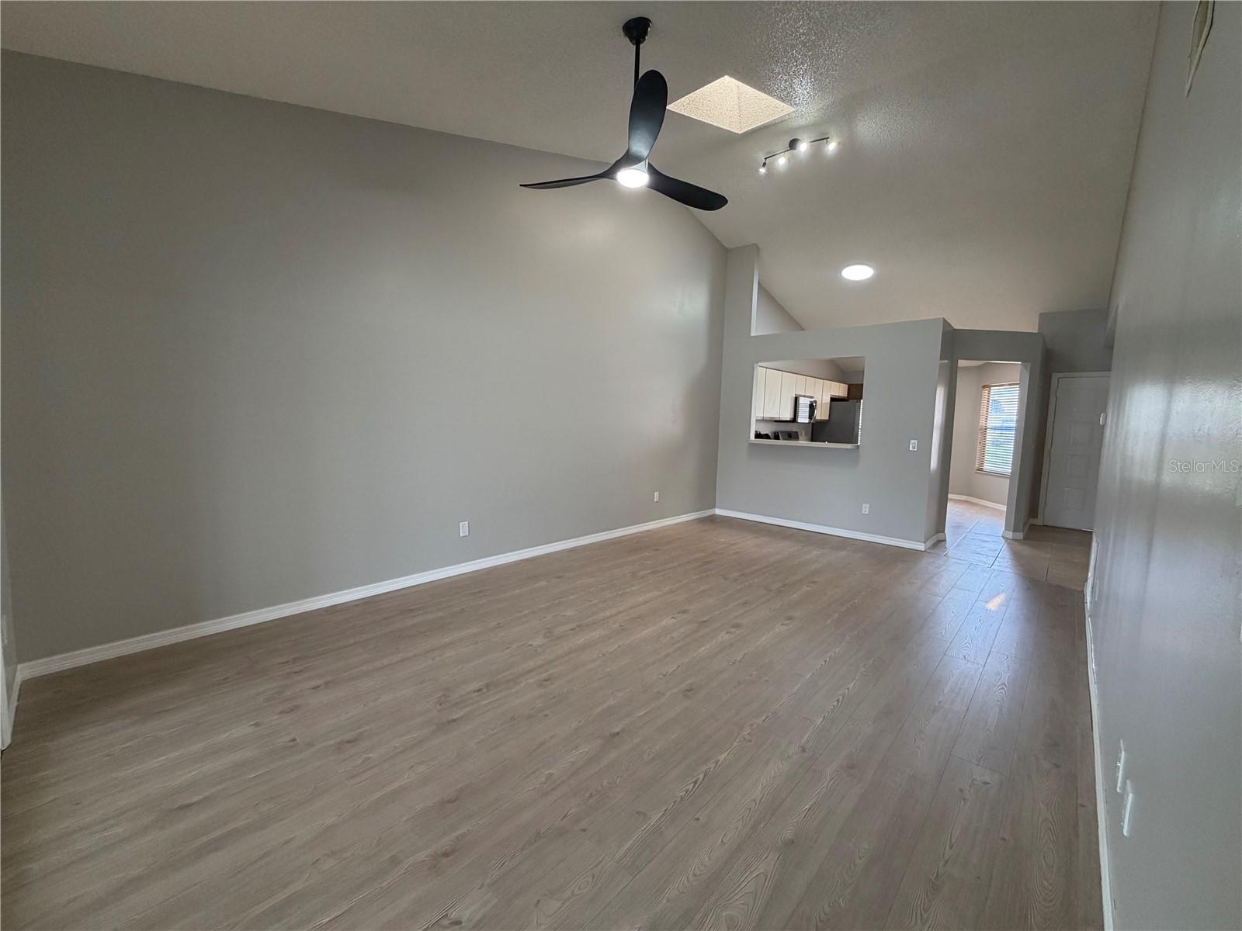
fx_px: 502
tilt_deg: -4.6
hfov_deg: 102.1
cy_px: 466
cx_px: 621
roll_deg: -2.4
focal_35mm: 14
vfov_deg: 85.7
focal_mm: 2.22
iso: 250
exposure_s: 1/120
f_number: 2.2
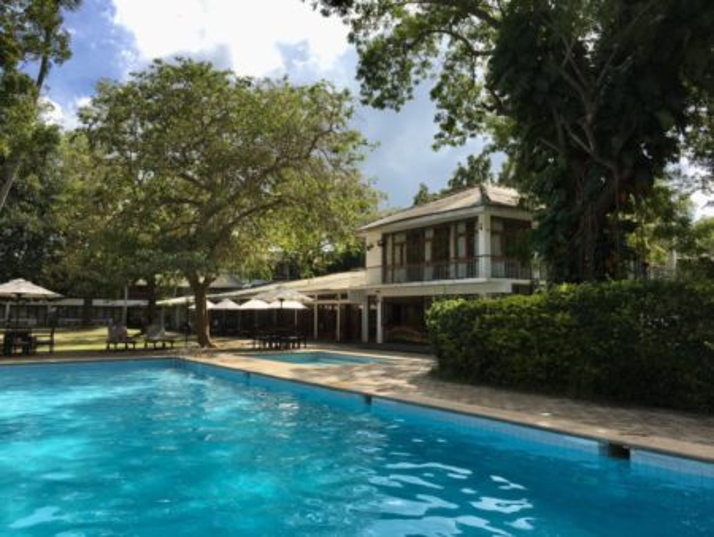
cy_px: 268
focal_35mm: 29
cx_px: 357
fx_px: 598
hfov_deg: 61.6
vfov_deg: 48.3
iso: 25
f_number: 2.2
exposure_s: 1/1083
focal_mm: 4.15
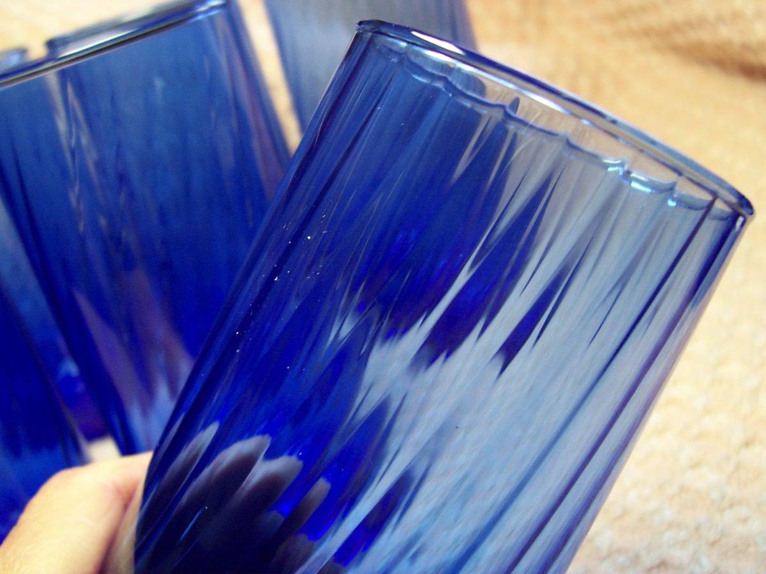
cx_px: 383
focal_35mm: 37
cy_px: 287
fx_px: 819
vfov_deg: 38.7
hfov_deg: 50.1
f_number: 2.8
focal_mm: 5.6
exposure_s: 1/30
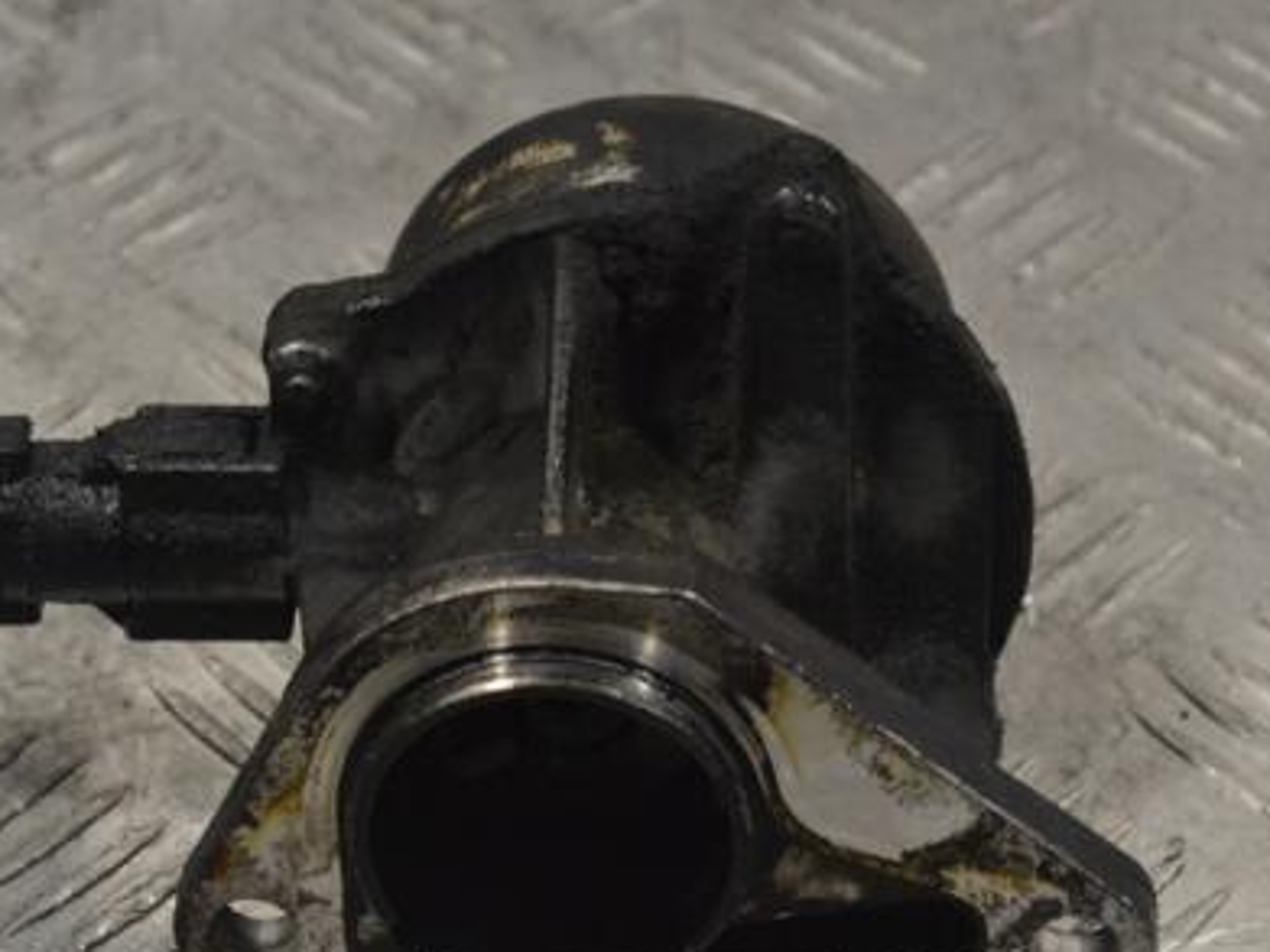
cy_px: 582
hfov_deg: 16.2
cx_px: 474
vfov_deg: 12.2
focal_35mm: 122
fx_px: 4465
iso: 3200
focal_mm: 55
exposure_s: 1/320
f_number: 9
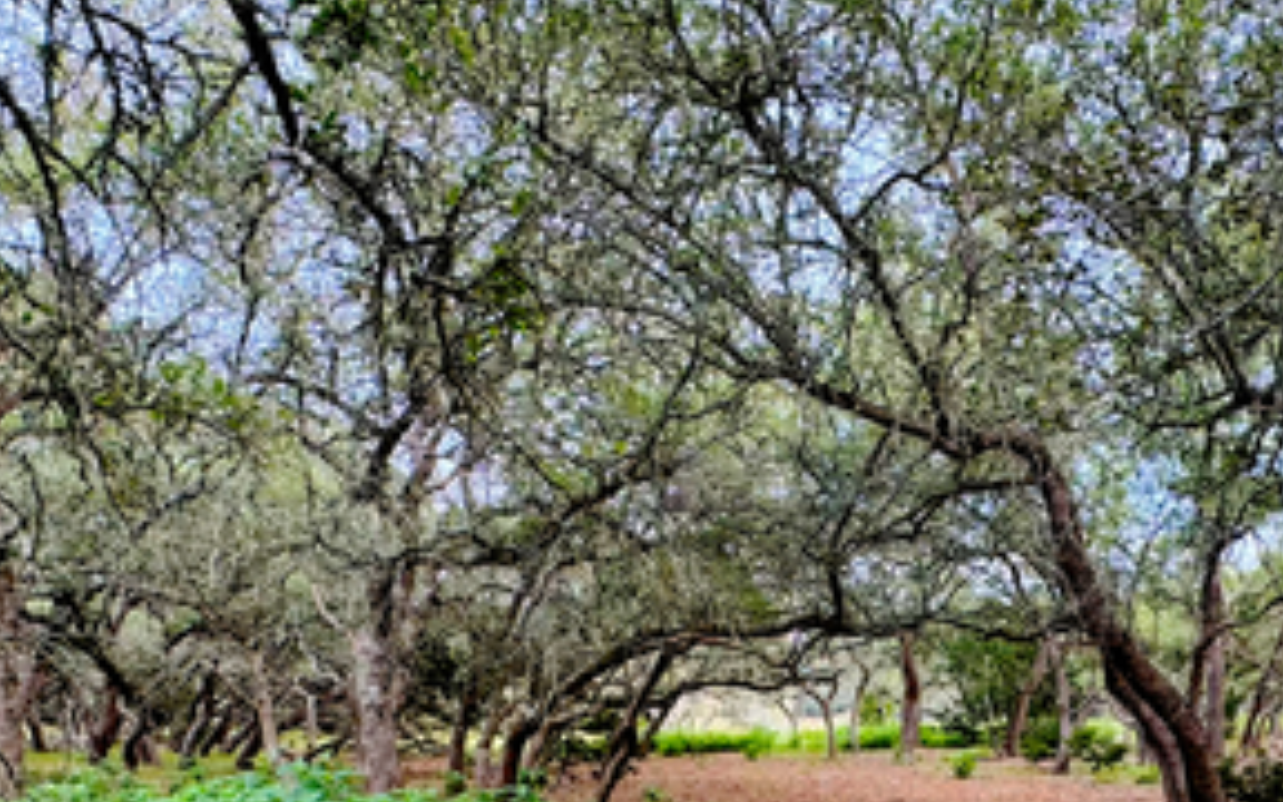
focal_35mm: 33
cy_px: 624
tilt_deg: +1.4
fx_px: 1154
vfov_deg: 37.2
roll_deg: -2.1
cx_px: 797
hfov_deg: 57.5
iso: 80
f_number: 2.2
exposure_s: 1/99
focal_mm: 2.22
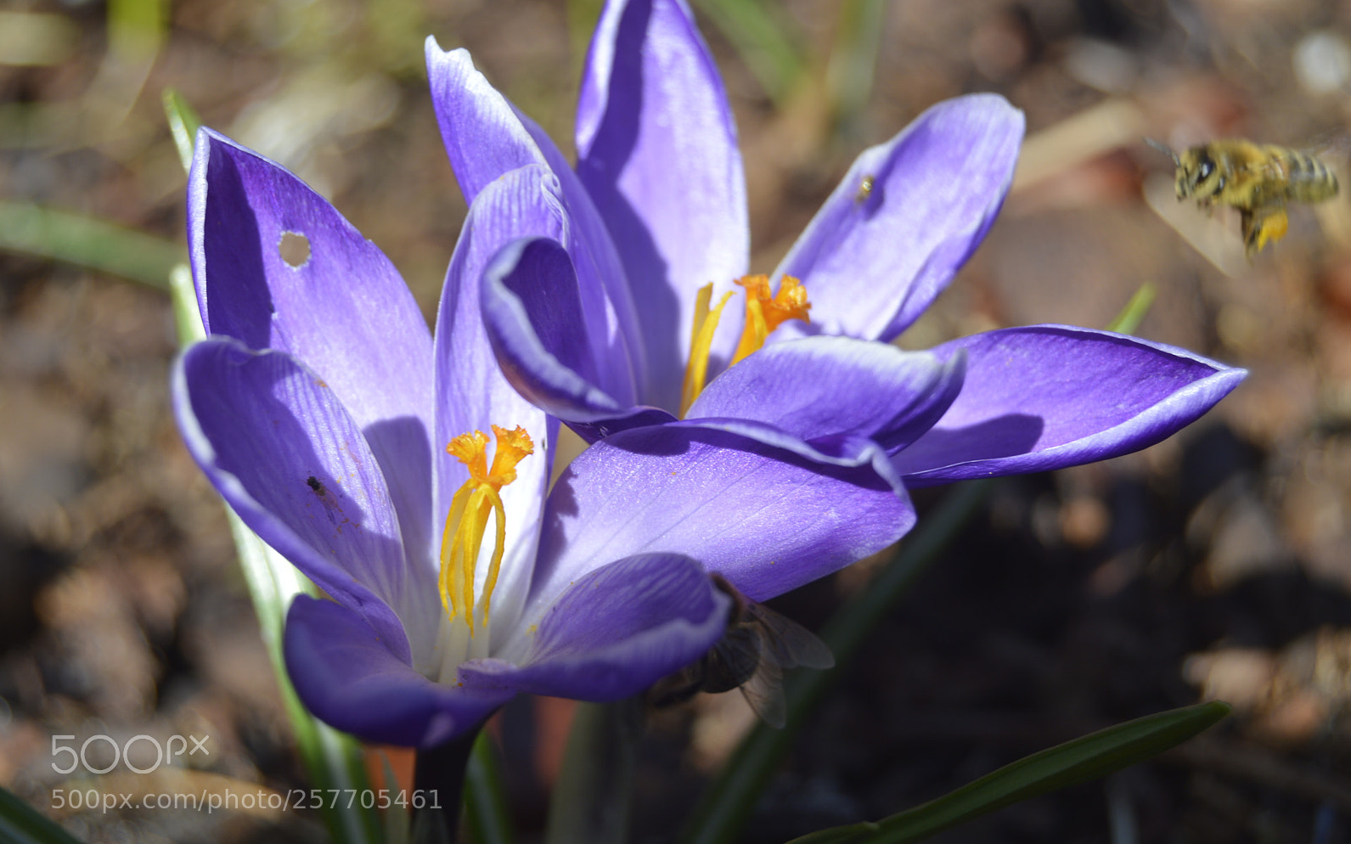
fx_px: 3111
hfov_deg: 24.5
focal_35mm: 85
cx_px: 678
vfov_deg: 15.4
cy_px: 414
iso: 100
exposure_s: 1/200
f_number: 7.1
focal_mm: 55
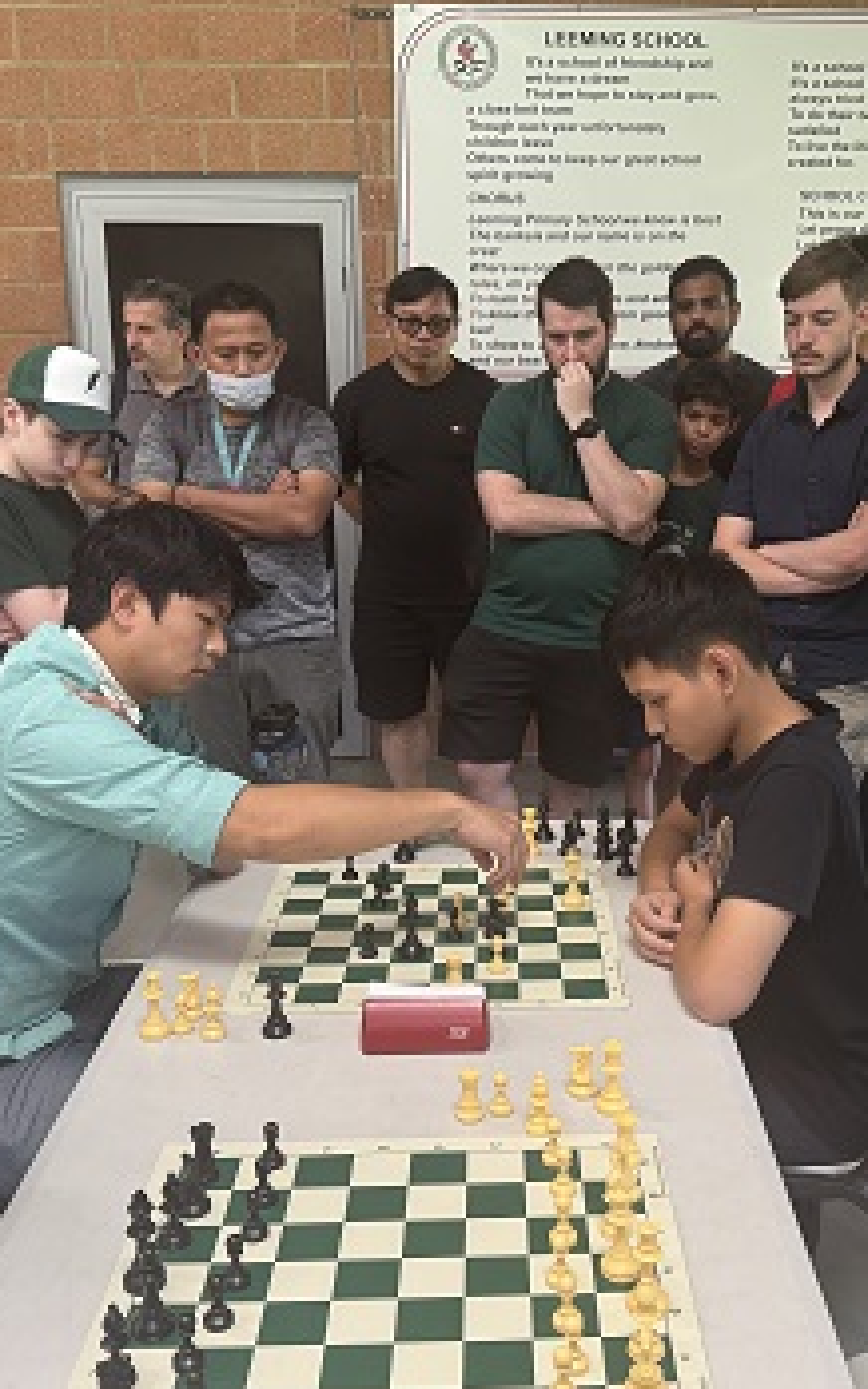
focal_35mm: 35
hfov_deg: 36.0
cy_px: 704
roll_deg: -1.0
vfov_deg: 55.3
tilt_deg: -14.6
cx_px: 549
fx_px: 1325
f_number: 1.78
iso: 160
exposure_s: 1/100
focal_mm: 6.76
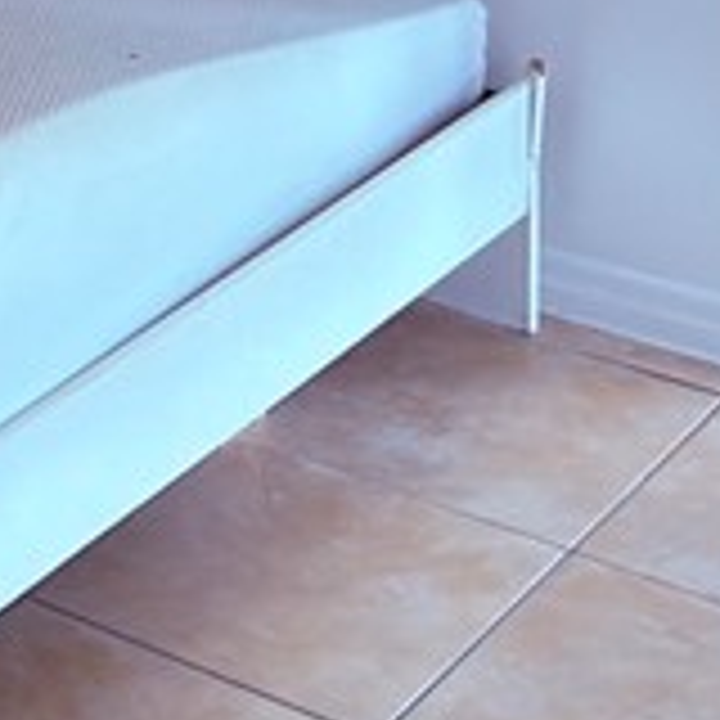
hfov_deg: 13.6
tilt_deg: -10.2
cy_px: -504
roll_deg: +2.1
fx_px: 2918
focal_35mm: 124
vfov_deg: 13.0
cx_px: -158
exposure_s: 1/40
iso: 50
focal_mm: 2.22
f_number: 2.2
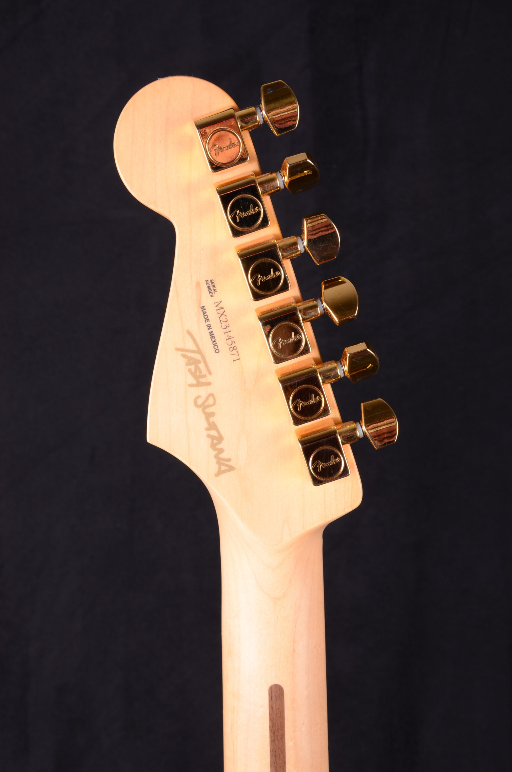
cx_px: 256
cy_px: 386
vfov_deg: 41.2
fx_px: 1028
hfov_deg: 28.0
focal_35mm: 48
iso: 200
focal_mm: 32
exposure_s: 1/200
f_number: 11
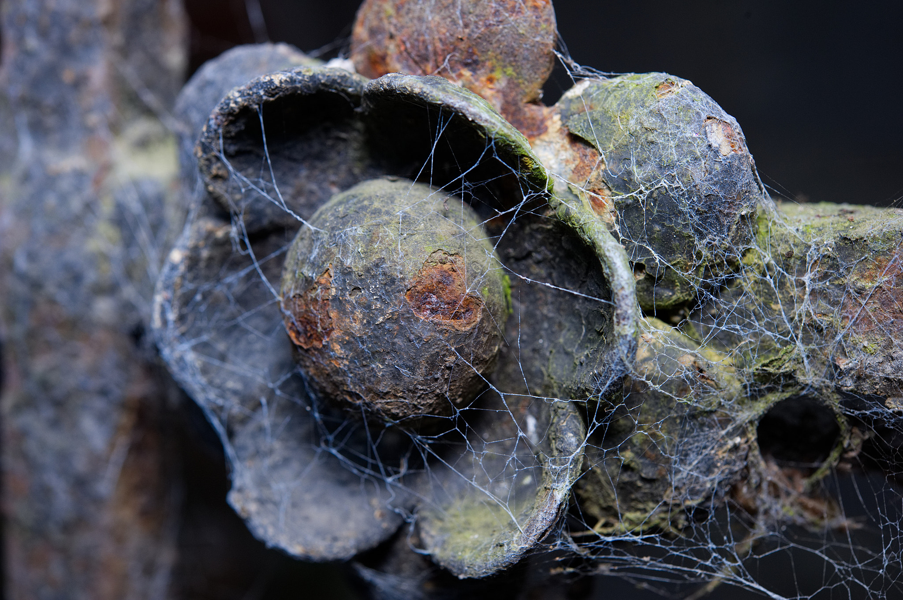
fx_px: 1503
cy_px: 300
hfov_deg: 33.4
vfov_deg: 22.6
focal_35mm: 60
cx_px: 452
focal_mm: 60
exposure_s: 1/60
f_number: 9
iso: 800
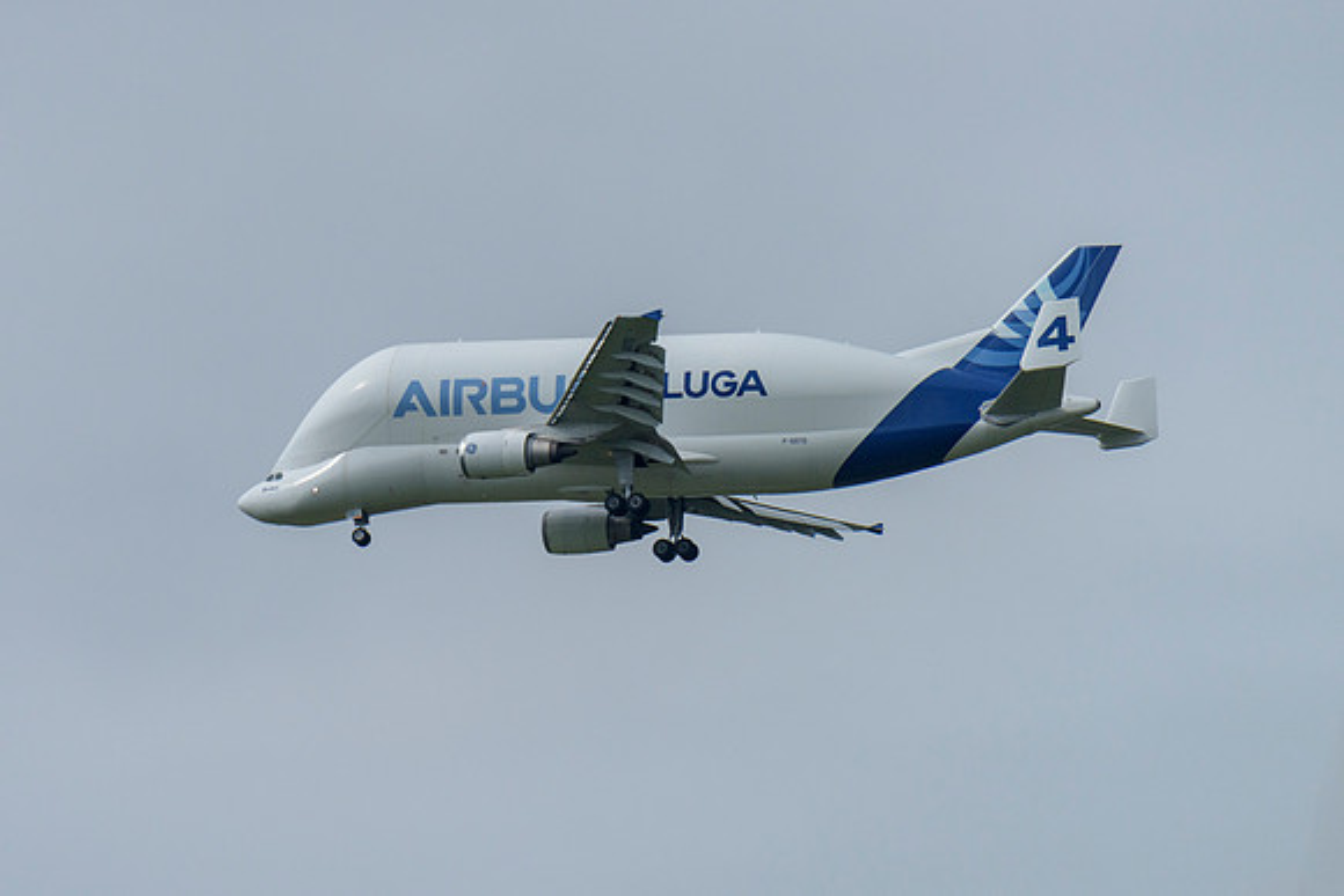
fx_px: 21337
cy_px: 506
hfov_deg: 3.6
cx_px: 500
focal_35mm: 571
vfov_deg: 2.4
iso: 400
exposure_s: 1/4000
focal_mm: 400
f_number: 5.6
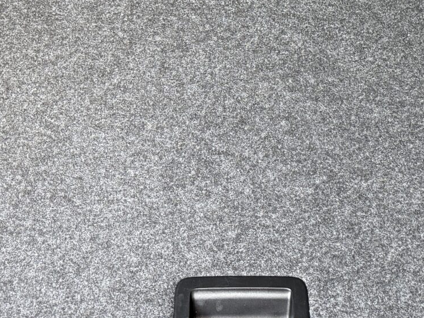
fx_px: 1017
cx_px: 245
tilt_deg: -46.4
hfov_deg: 23.5
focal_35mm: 83
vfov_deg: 17.3
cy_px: -5
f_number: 1.78
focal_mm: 6.76
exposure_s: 1/79
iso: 200
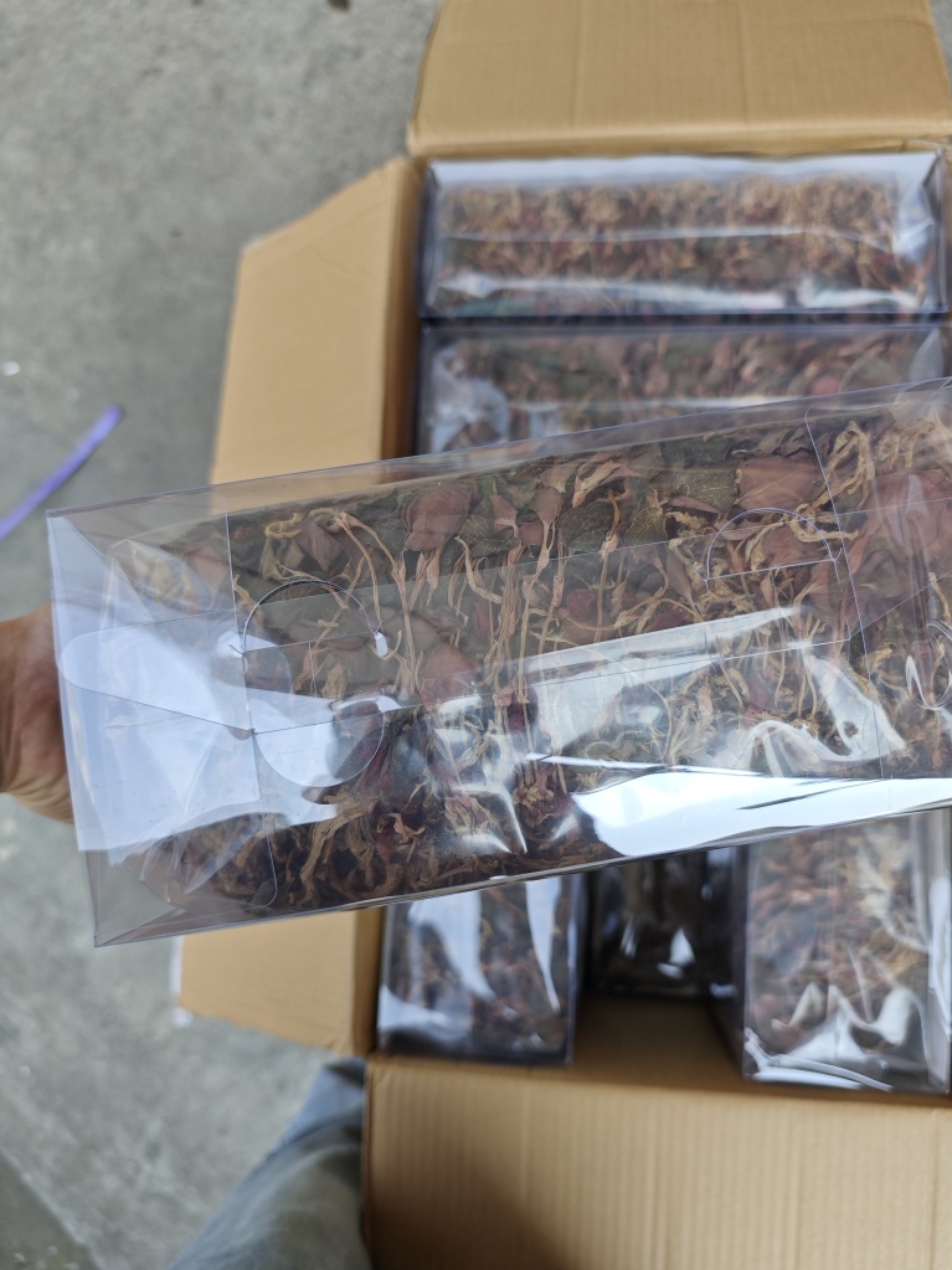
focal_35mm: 24
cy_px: 650
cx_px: 495
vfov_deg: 71.6
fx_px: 880
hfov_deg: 56.8
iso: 50
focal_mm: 6.68
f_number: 1.42
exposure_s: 1/640
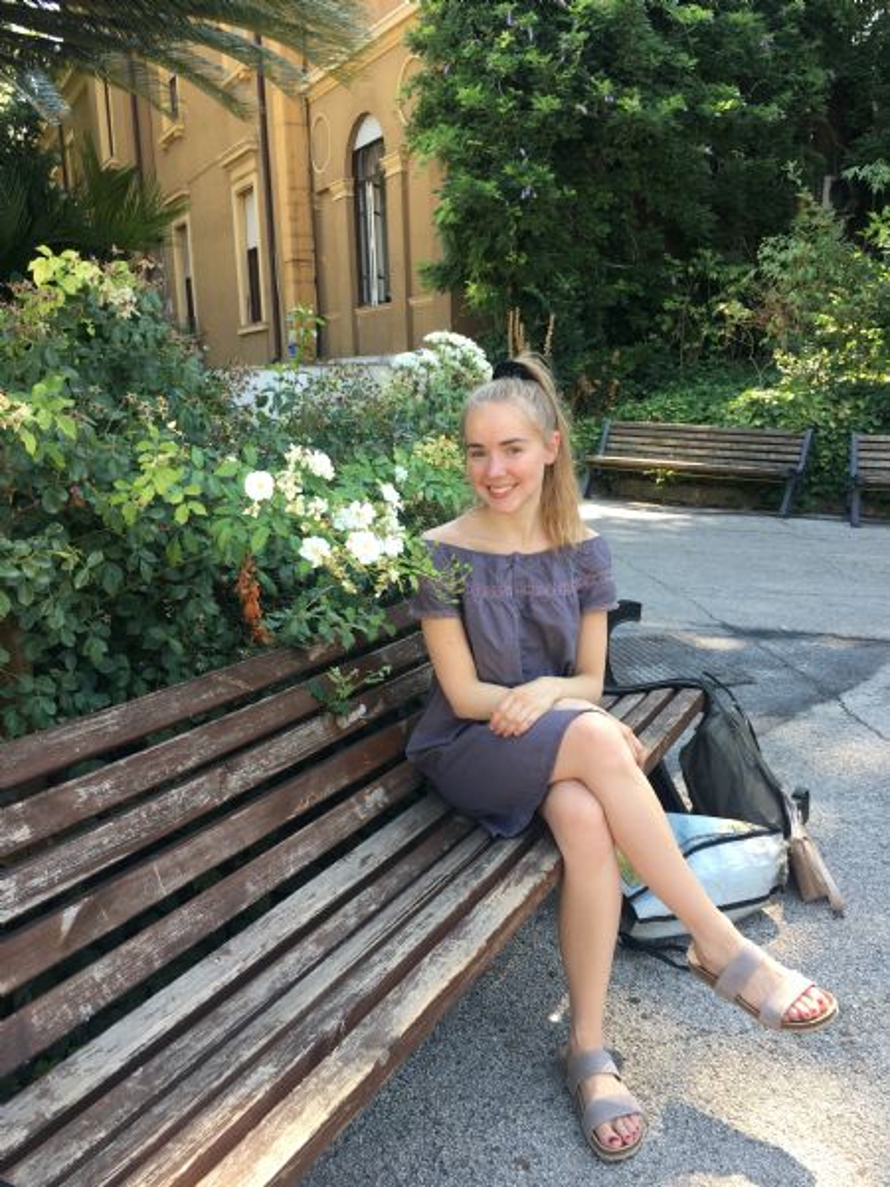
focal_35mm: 29
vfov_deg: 61.7
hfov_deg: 48.2
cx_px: 445
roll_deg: -0.9
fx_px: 994
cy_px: 594
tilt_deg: -18.1
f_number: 2.2
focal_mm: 4.15
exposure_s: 1/119
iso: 25
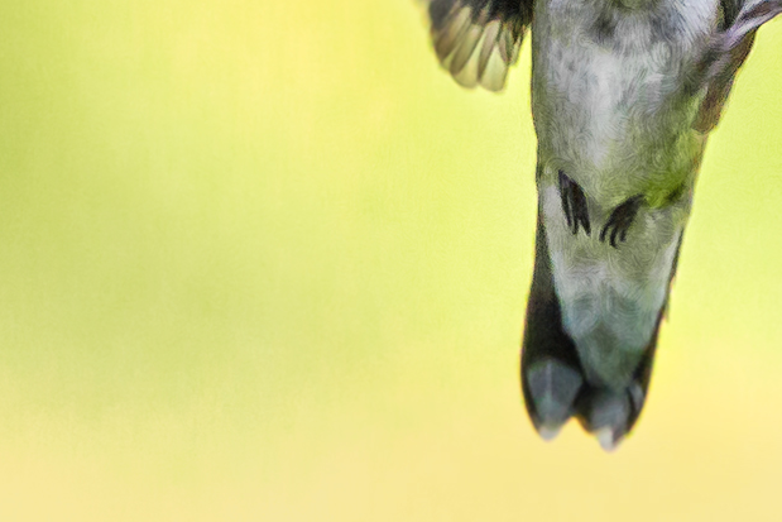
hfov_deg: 1.7
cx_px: 599
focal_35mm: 1221
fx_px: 26527
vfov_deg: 1.1
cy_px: 58
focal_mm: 420
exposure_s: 1/1600
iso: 560
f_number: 8
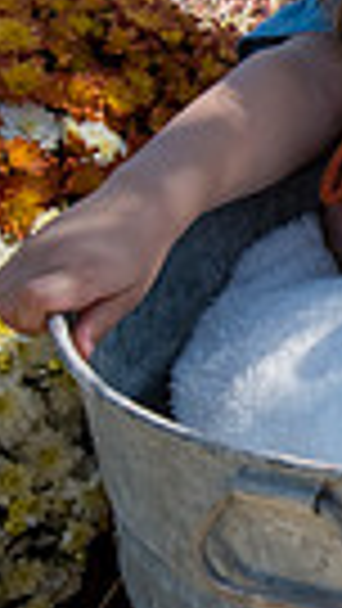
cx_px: 1224
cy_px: 146
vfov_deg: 9.2
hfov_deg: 4.8
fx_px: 3770
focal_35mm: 234
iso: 400
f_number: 11
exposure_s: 1/320
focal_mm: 52
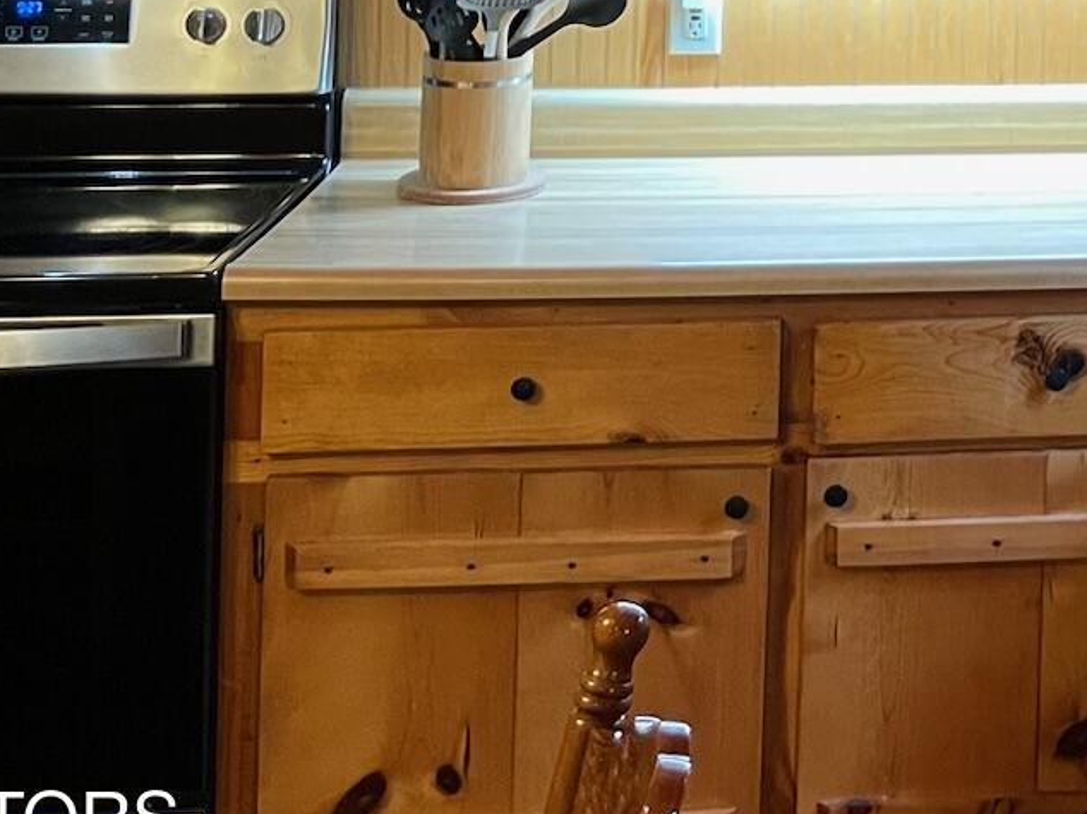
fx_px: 2637
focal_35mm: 84
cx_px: 1375
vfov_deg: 16.2
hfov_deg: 21.3
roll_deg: -1.8
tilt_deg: -1.8
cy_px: -377
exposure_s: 1/60
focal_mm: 4.2
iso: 320
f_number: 1.6
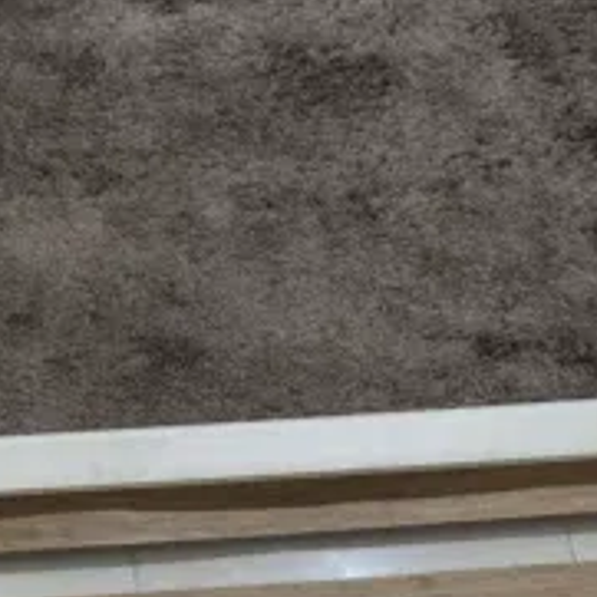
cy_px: 646
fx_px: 1405
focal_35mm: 72
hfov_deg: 24.0
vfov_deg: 22.7
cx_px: 294
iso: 1471
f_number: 1.8
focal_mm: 5.56
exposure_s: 1/33.3
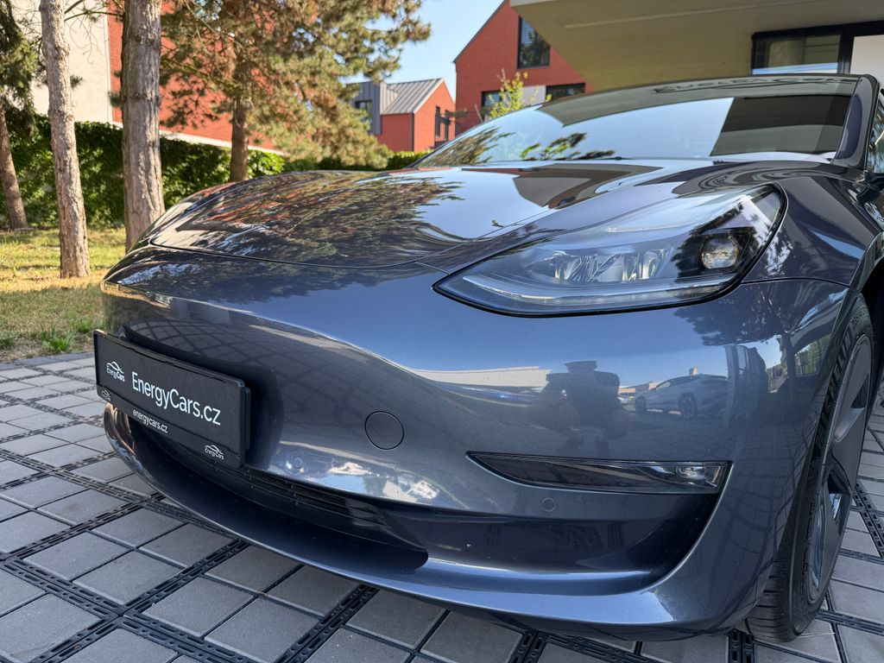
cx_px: 442
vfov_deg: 56.8
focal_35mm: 24
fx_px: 613
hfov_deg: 71.6
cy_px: 332
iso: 100
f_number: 1.78
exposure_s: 1/580
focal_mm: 6.76
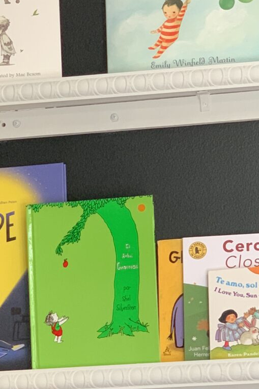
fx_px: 1565
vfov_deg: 14.2
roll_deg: +2.3
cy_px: 184
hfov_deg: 9.4
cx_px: 8
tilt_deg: +6.7
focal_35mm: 145
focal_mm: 6
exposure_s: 1/60
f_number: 2.4
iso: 160
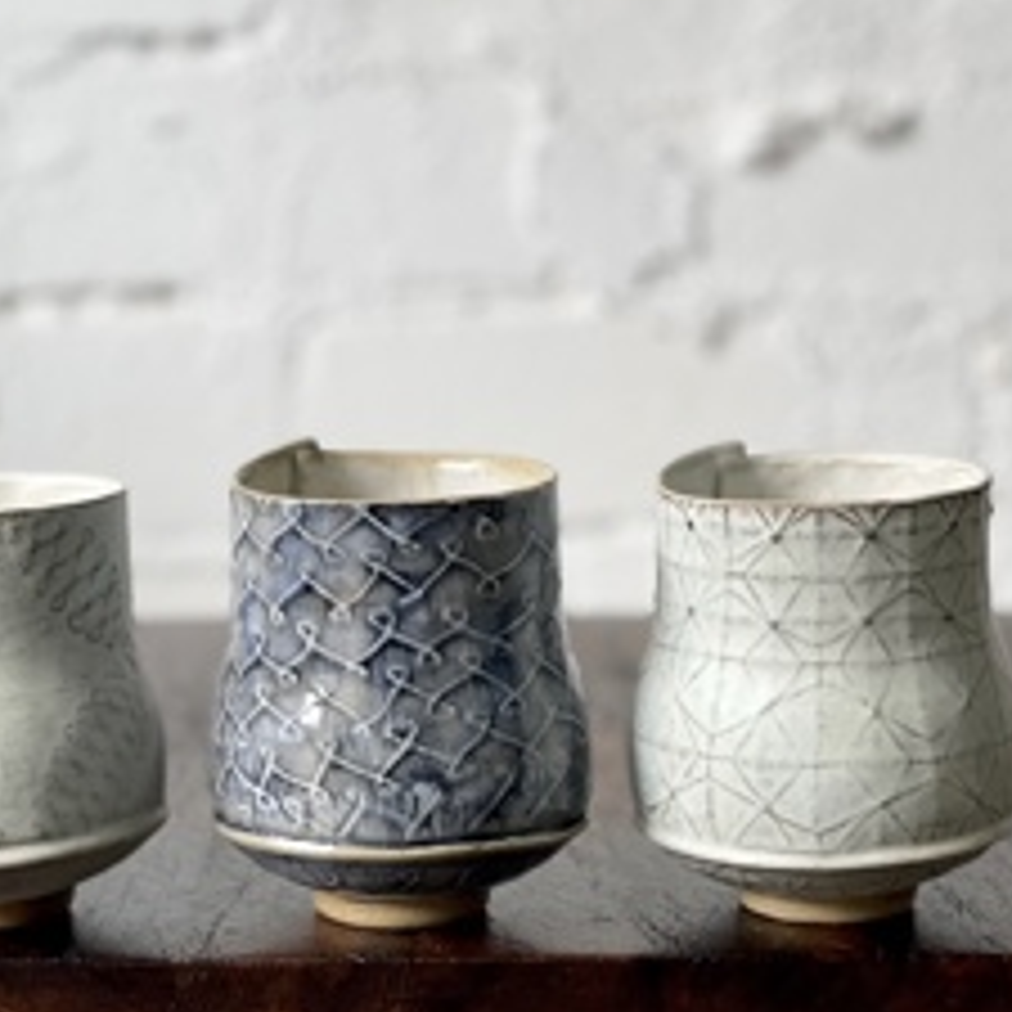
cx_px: 387
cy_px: 697
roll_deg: +1.3
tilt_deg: -9.5
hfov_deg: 19.9
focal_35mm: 87
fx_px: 2878
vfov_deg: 19.9
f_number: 2
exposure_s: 1/122
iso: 80
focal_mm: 6
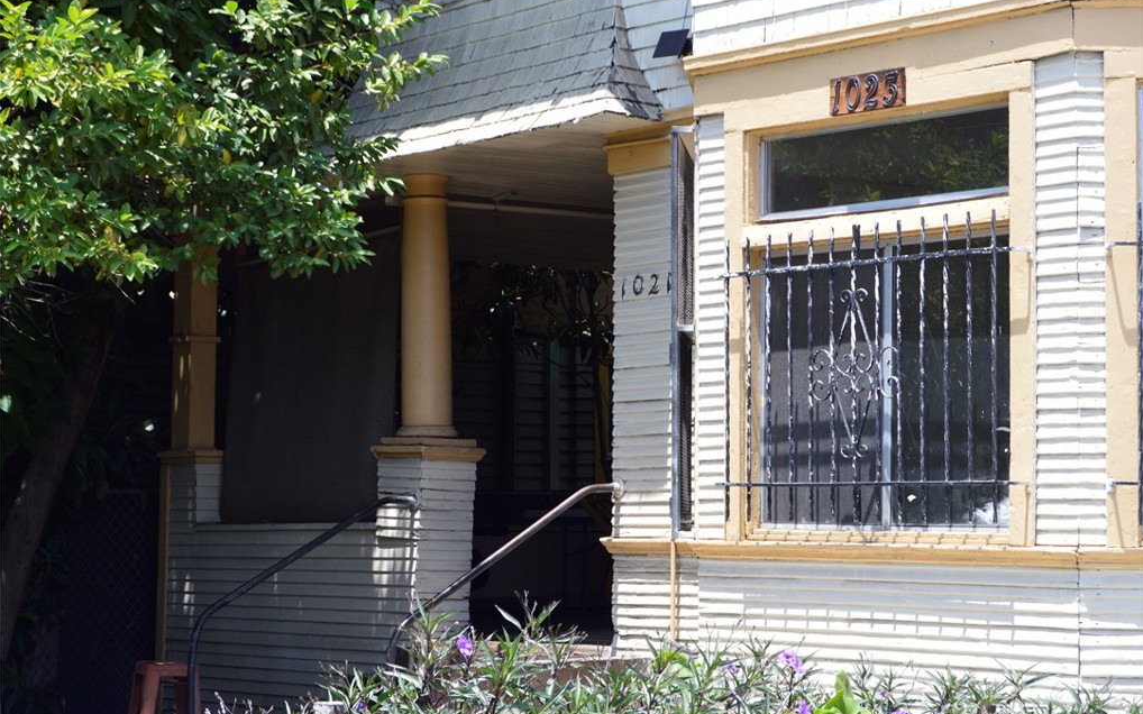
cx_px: 574
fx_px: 2632
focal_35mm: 85
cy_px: 349
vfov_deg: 15.4
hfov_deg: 24.5
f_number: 10
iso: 400
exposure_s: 1/250
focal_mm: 55
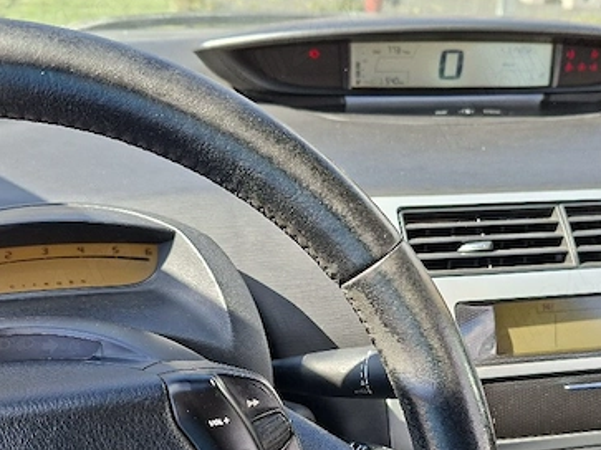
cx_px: 349
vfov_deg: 37.0
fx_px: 660
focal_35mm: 38
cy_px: 324
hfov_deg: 48.8
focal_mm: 5.54
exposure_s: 1/357
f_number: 1.8
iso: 50
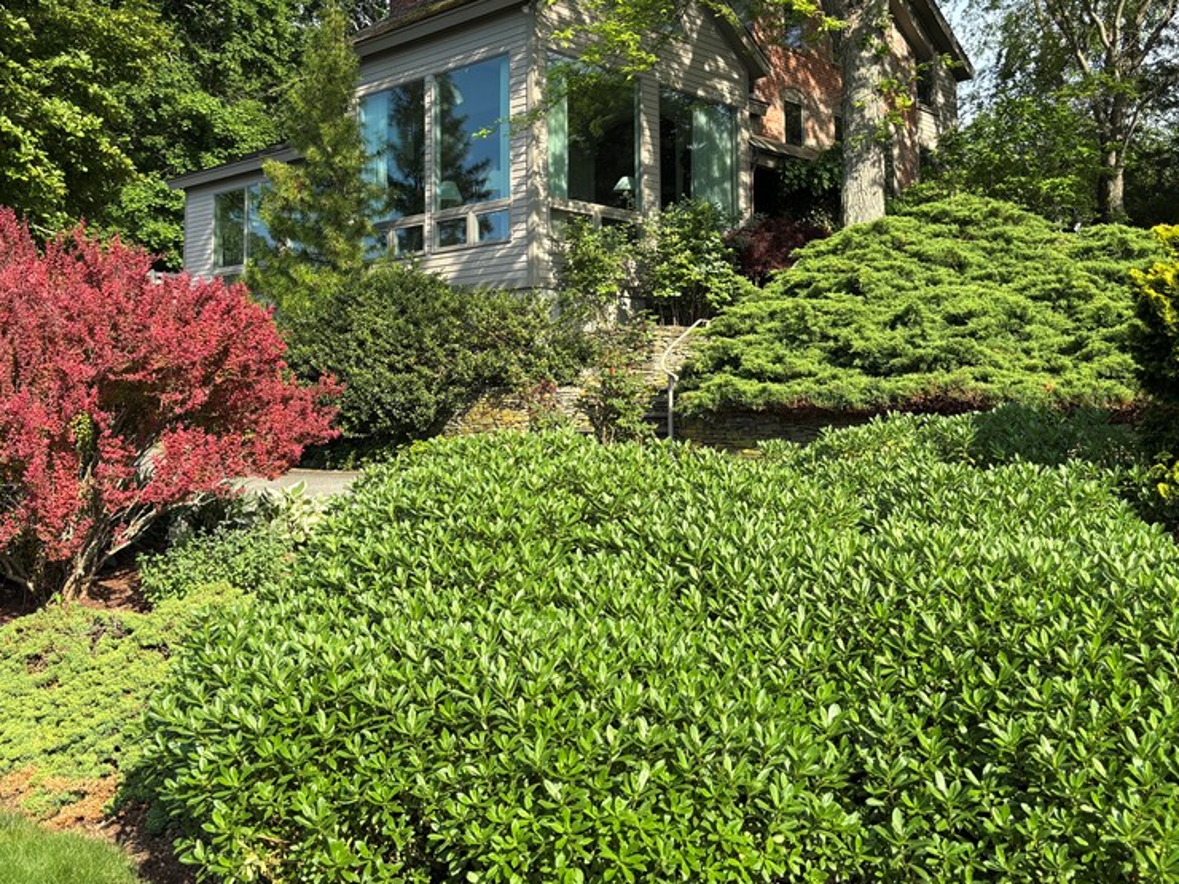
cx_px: 556
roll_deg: +0.0
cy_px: 280
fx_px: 1226
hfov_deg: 51.3
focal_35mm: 36
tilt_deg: +8.0
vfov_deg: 39.1
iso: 50
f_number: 1.6
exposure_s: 1/1190
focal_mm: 5.96
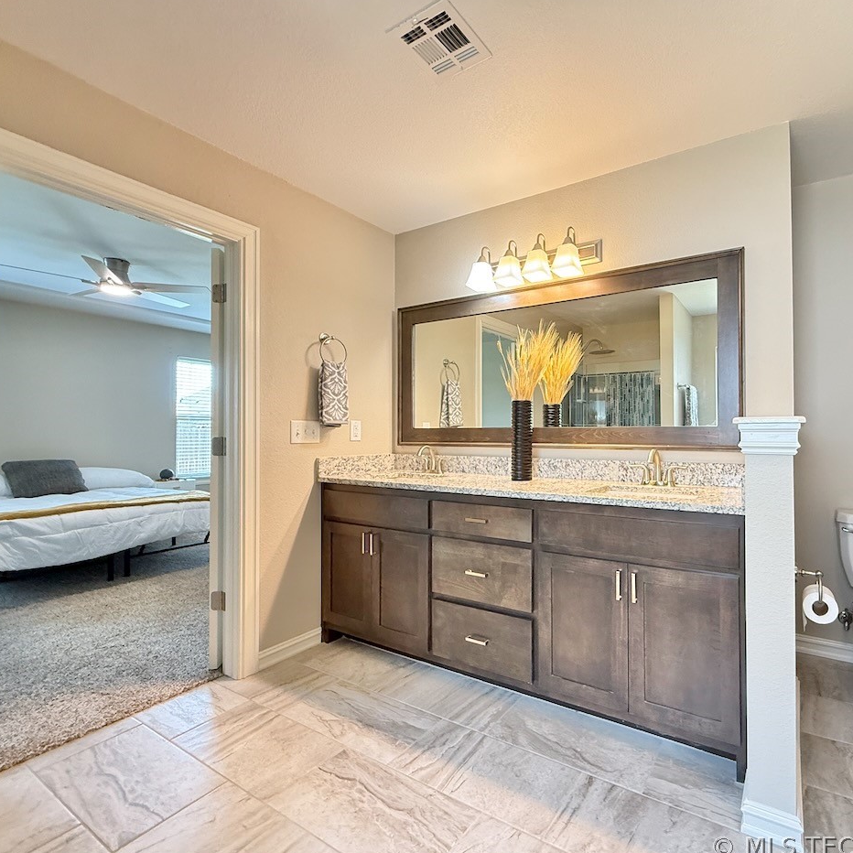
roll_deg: +0.2
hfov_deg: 82.4
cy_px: 426
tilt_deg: +0.7
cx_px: 531
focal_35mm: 17
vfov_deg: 84.0
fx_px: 474
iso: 400
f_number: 2.2
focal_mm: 2.22
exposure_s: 1/60
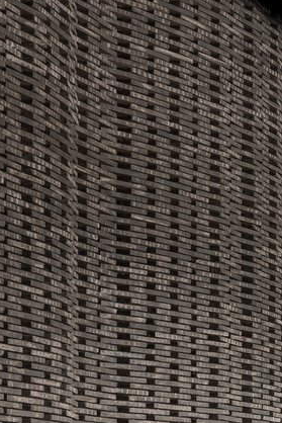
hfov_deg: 10.0
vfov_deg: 15.2
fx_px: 1585
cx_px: 337
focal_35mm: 135
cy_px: 216
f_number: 11
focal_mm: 47
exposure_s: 1/10
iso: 200
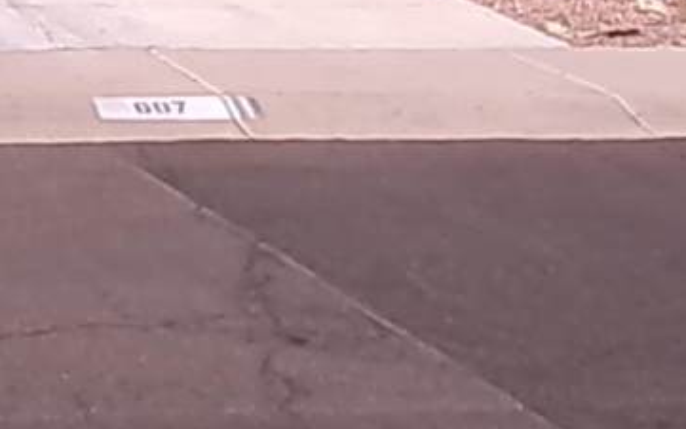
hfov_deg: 14.5
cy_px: -177
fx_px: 2600
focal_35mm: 139
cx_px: -156
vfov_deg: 9.2
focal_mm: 6.6
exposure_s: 1/105
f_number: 11.85
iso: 100
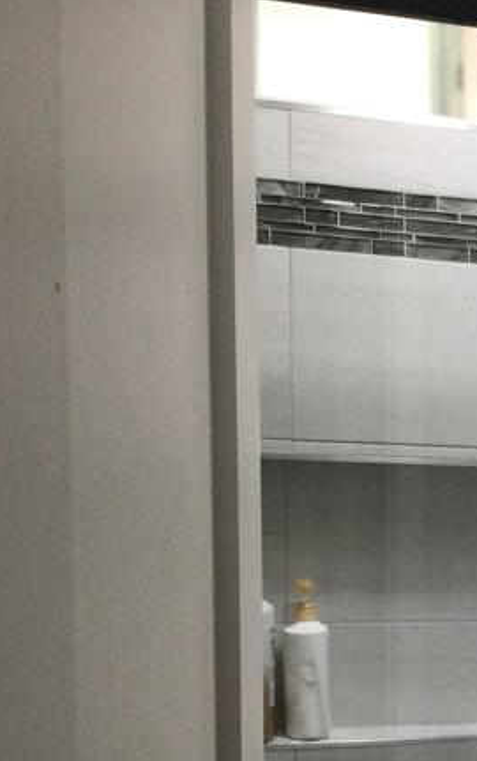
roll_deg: -2.5
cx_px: 814
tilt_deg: -7.9
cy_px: 664
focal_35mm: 78
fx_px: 1620
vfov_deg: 25.7
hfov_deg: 14.9
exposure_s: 1/30
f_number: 2.4
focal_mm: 3.3
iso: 64
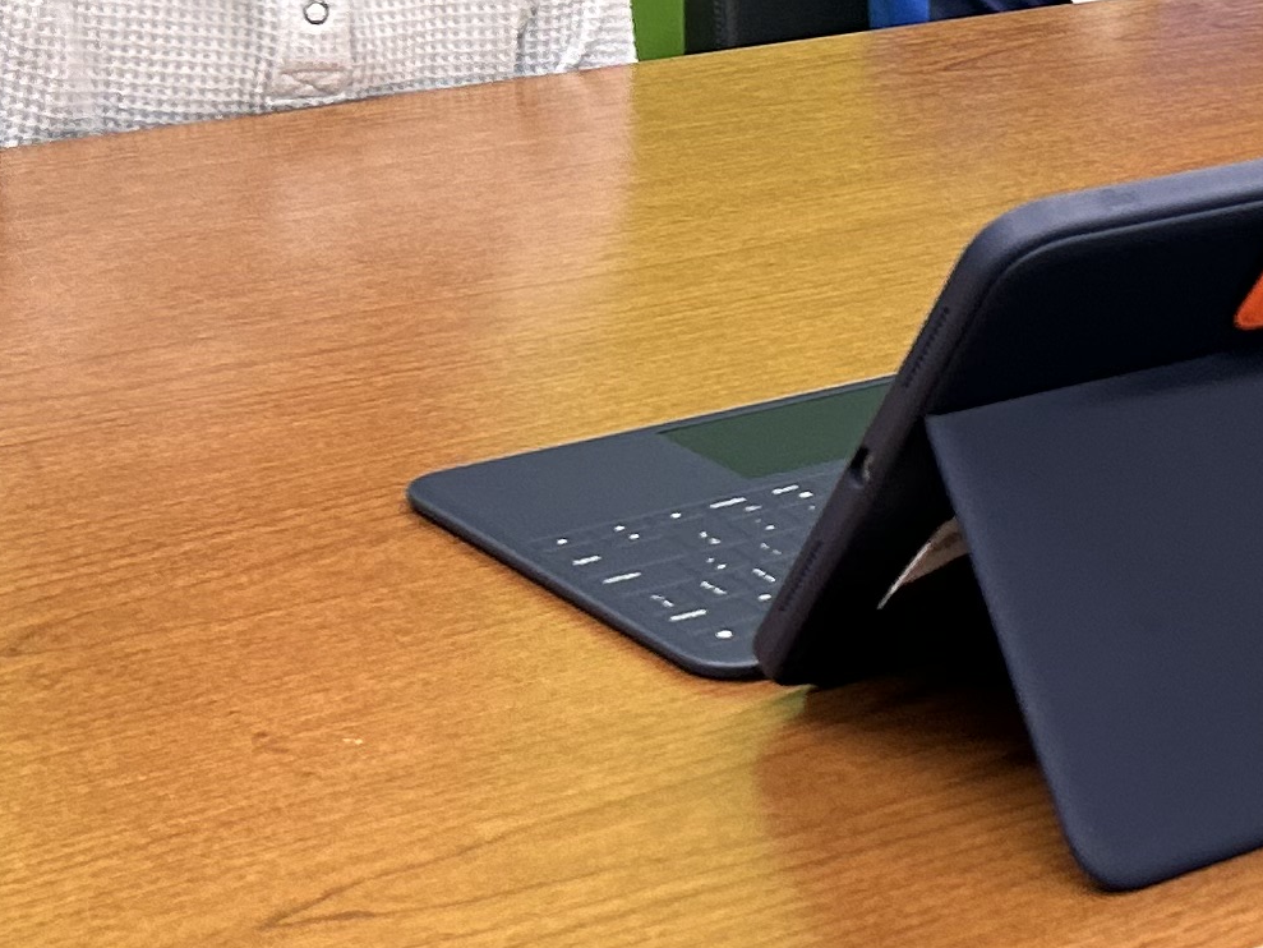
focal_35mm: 106
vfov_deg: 13.8
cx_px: 1845
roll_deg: -2.2
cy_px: 28
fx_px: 3868
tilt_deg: -11.9
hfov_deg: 16.9
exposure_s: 1/75
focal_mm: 5.7
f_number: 1.5
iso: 100
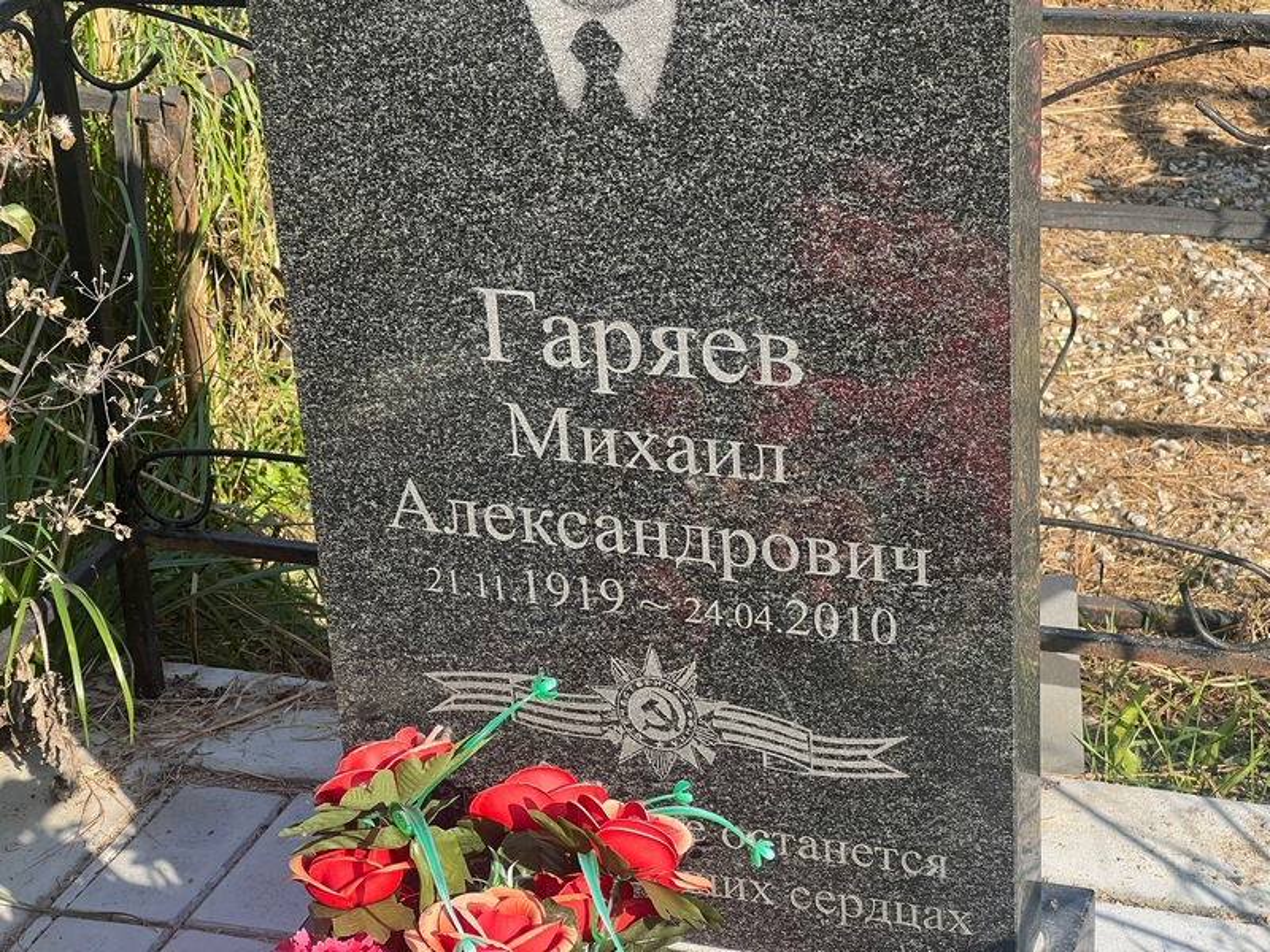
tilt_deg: -27.1
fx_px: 2825
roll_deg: +3.0
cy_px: 476
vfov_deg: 19.1
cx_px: 635
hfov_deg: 25.3
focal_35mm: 77
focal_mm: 9
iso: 32
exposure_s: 1/268
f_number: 2.8
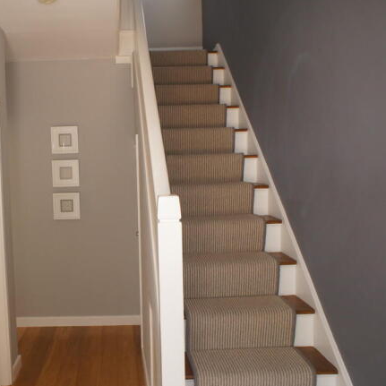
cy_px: 193
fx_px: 391
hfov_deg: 51.2
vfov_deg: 52.5
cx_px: 117
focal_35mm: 31
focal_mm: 16
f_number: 4
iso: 400
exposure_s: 1/60
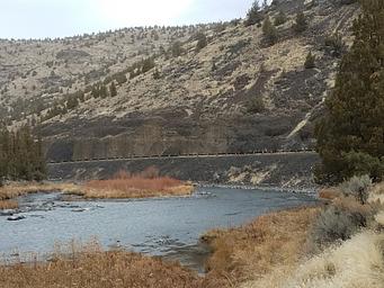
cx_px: 192
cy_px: 144
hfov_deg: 67.3
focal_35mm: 26
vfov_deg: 53.1
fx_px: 289
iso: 40
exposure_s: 1/618
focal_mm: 4.2
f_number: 1.7
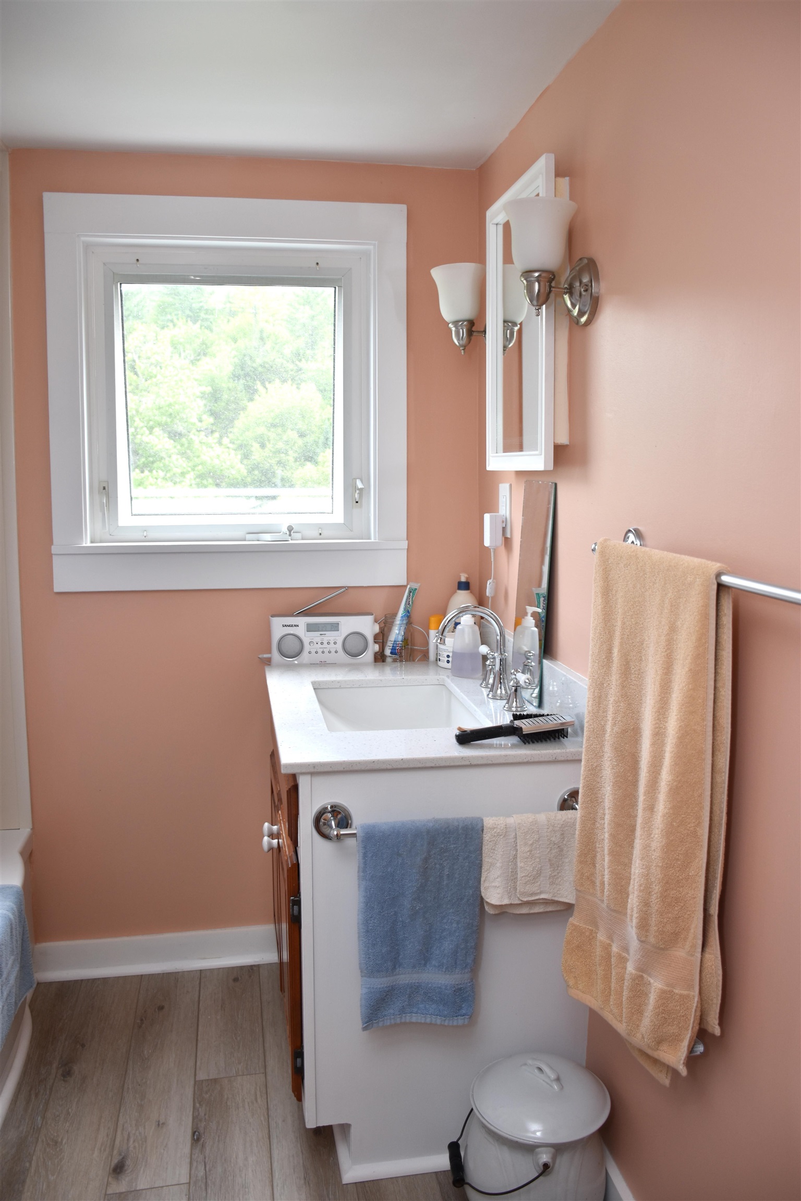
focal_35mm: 30
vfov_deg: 61.9
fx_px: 1001
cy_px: 600
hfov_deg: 43.6
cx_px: 400
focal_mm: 20
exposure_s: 1/60
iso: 200
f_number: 4
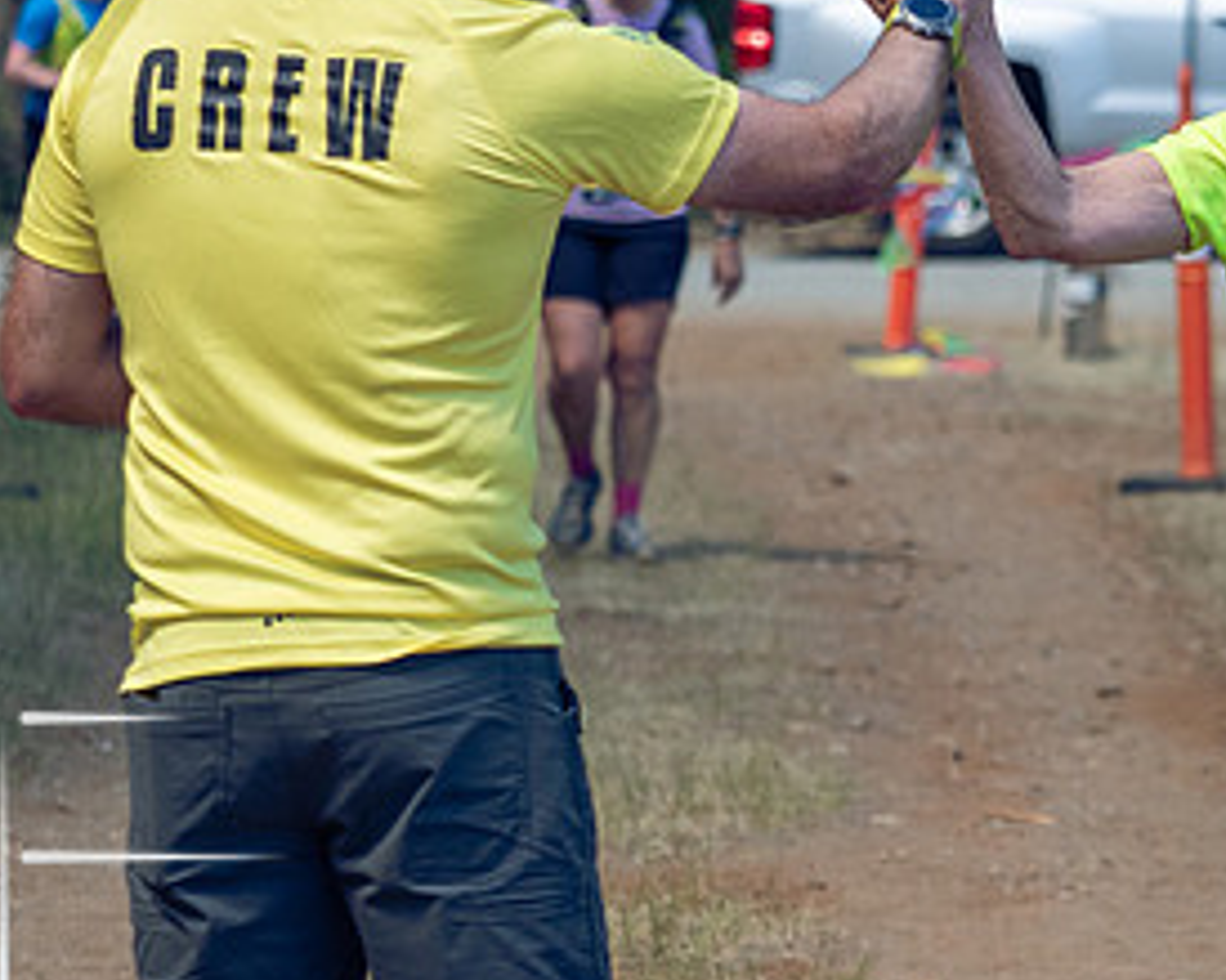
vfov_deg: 5.6
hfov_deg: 7.0
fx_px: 10047
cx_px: 1069
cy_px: 226
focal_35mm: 277
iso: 500
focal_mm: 67
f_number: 2.8
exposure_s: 1/2000
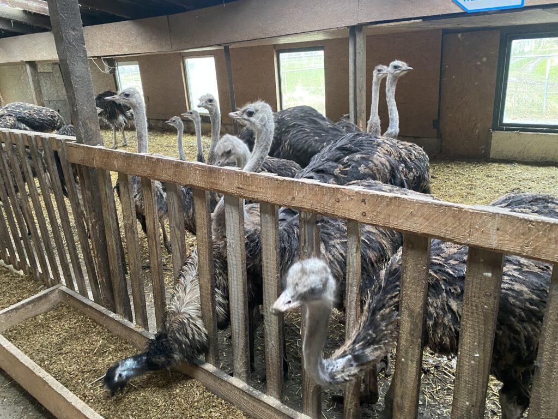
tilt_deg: -20.5
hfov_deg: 67.3
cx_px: 279
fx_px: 419
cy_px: 210
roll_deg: +2.7
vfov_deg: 53.1
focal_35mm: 26
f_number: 1.8
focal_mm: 4.25
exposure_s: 1/40
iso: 500
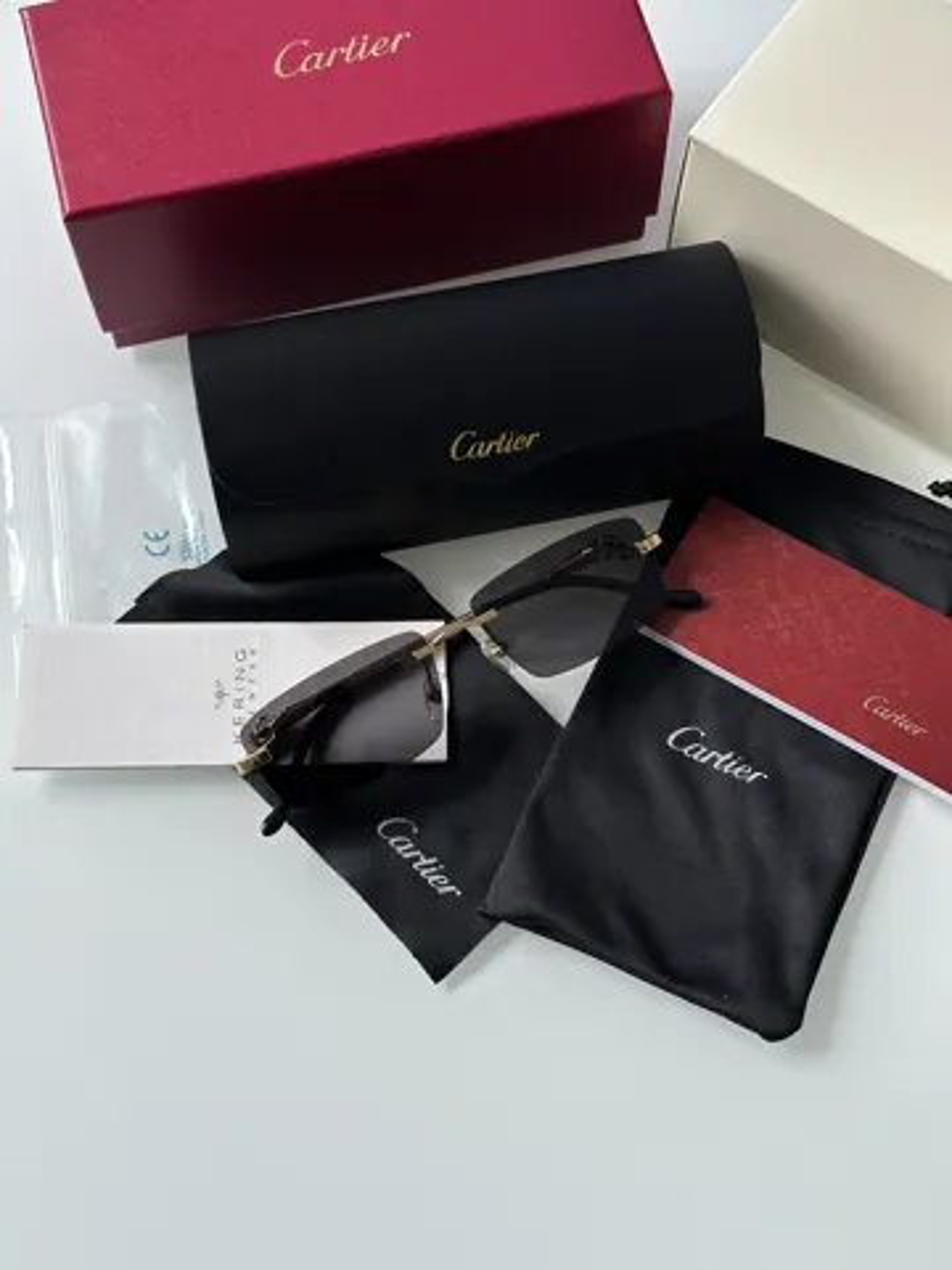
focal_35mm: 48
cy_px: 635
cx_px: 476
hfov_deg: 30.3
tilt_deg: -65.3
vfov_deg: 39.7
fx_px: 1760
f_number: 1.78
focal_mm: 6.86
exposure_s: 1/169
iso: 64
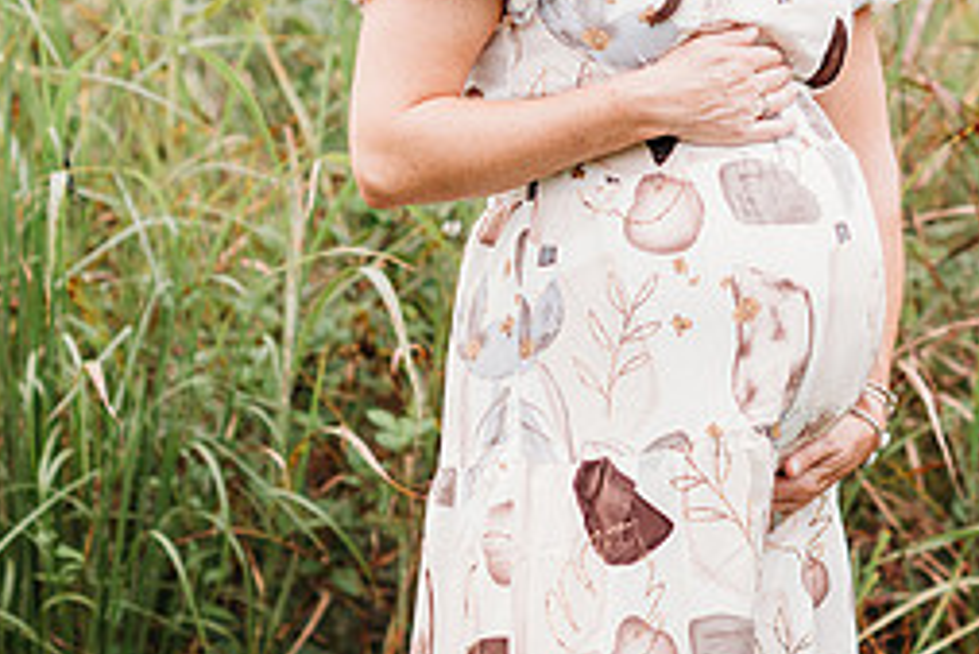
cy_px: 10
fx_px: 5306
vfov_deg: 7.0
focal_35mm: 195
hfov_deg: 10.5
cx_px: 801
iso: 400
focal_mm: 85
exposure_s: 1/200
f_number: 2.5
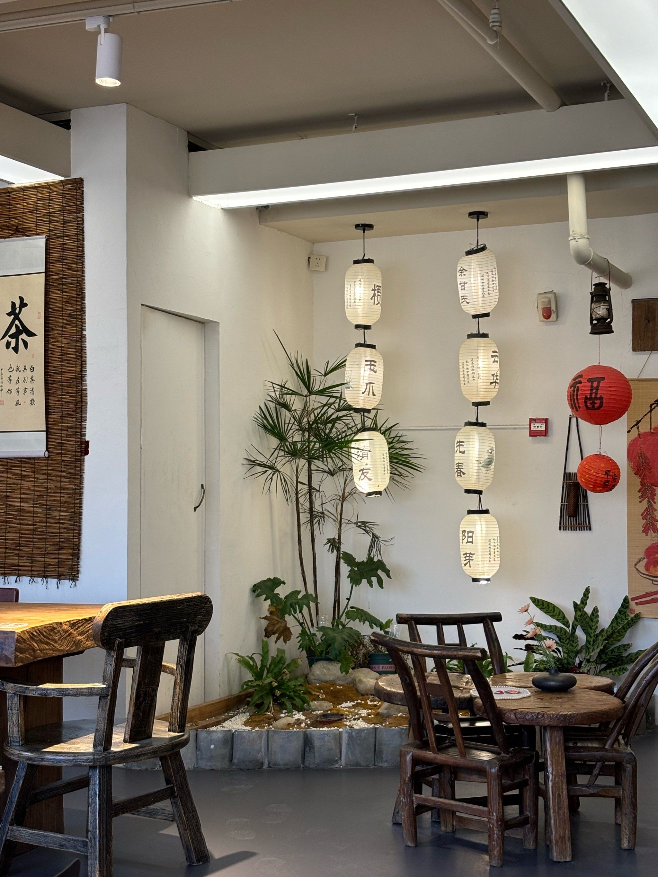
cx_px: 329
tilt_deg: +1.1
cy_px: 438
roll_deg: -0.7
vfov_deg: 36.8
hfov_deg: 28.0
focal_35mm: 52
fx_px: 1318
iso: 50
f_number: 1.6
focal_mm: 5.96
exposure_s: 1/61
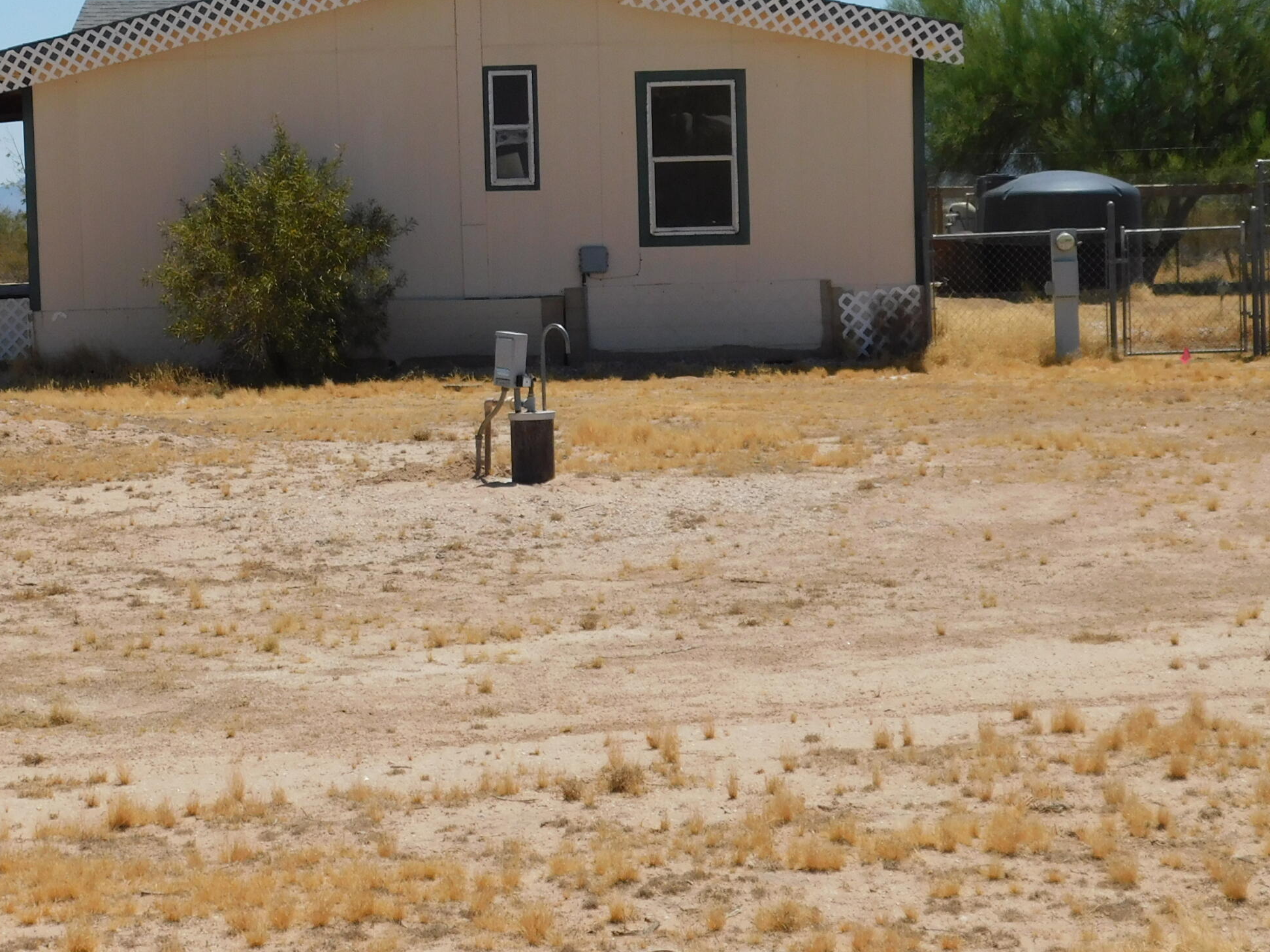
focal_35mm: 91
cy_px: 334
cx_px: 317
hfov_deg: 21.4
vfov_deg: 16.2
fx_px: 3339
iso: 125
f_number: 4
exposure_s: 1/1500
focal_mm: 10.4
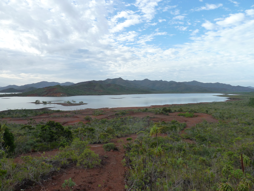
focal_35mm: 25
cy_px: 96
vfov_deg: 54.9
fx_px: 183
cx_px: 127
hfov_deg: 69.4
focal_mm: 4.1
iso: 125
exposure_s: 1/200
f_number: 4
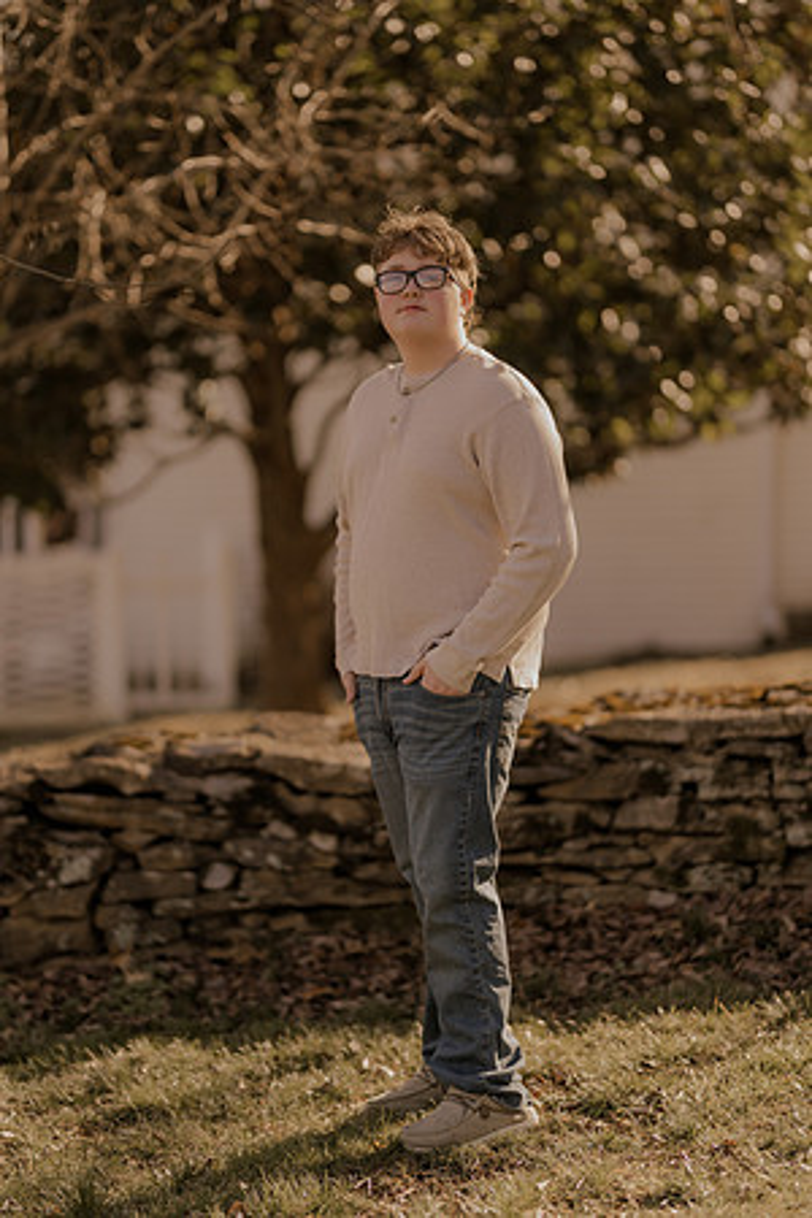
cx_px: 406
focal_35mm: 85
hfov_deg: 16.1
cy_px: 609
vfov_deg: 23.9
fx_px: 2876
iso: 200
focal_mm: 85
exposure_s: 1/2500
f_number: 1.4
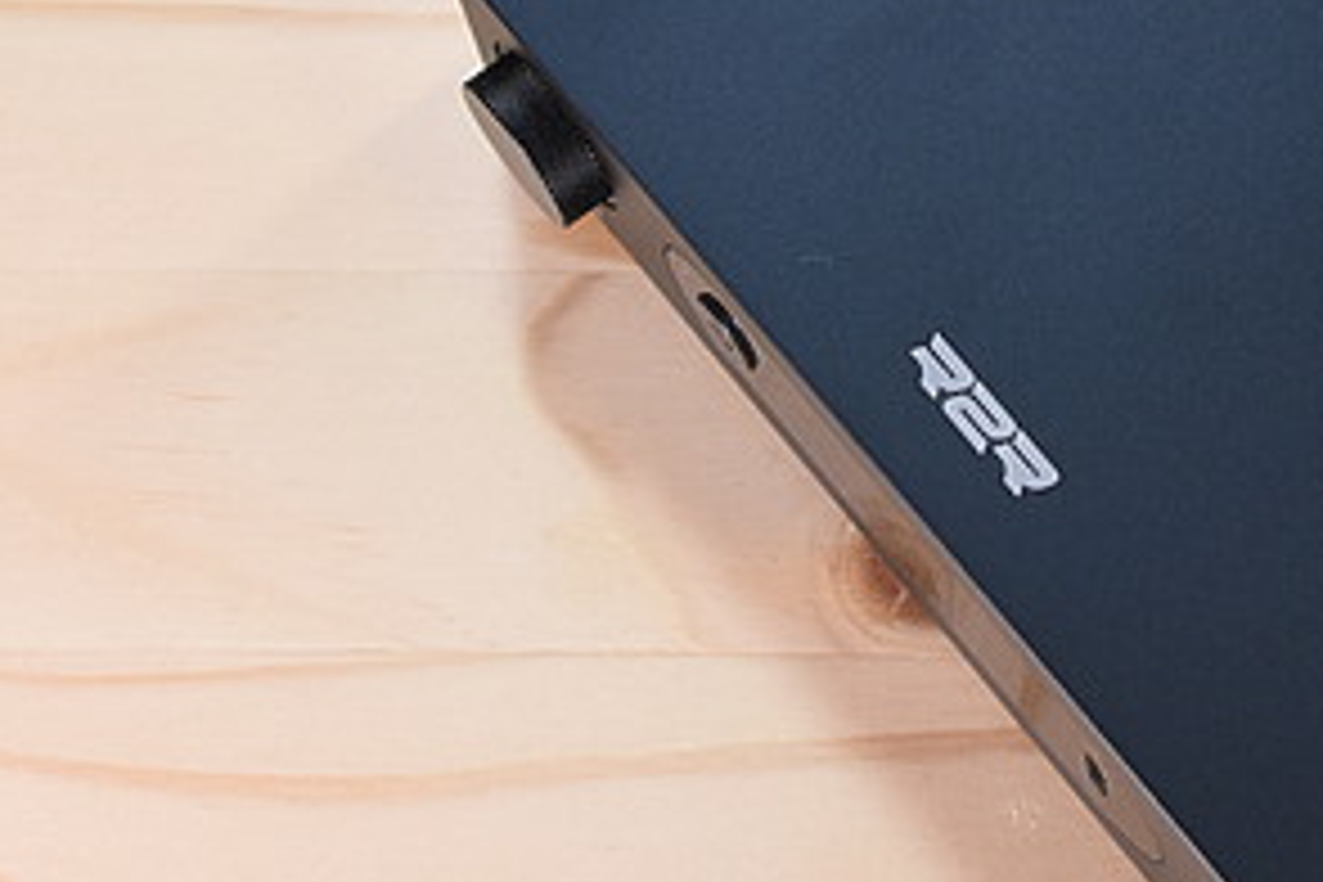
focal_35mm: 139
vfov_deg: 9.8
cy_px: 108
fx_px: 5120
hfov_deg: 14.5
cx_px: 1238
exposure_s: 1/100
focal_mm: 35
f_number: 6.3
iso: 1000
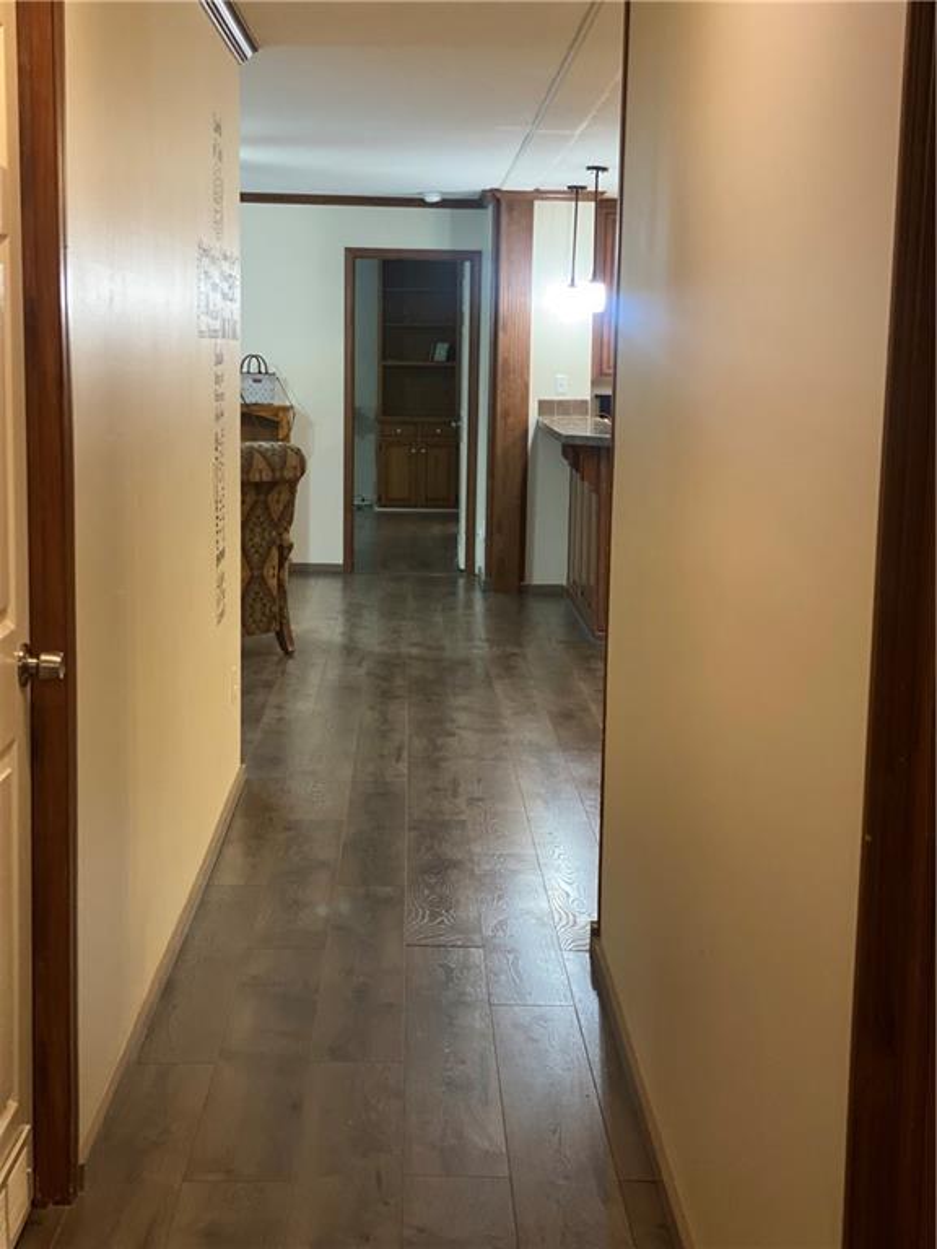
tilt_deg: -5.6
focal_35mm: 52
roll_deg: -0.7
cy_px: 624
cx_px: 468
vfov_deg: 36.8
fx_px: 1877
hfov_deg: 28.0
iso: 250
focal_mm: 6
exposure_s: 1/40
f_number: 2
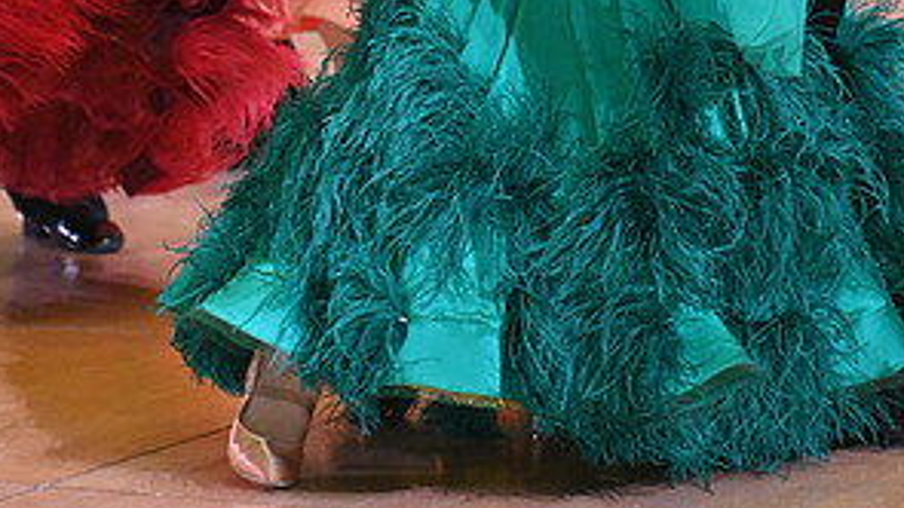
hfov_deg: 10.3
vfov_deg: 5.7
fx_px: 5034
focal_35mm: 210
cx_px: 529
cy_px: -346
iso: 3200
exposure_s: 1/400
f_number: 4.5
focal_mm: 102
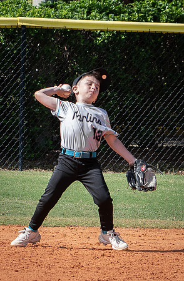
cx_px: 67
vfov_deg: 4.0
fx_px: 4080
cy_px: 193
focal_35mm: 525
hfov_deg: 2.6
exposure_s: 1/1000
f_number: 6.3
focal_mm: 122
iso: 400
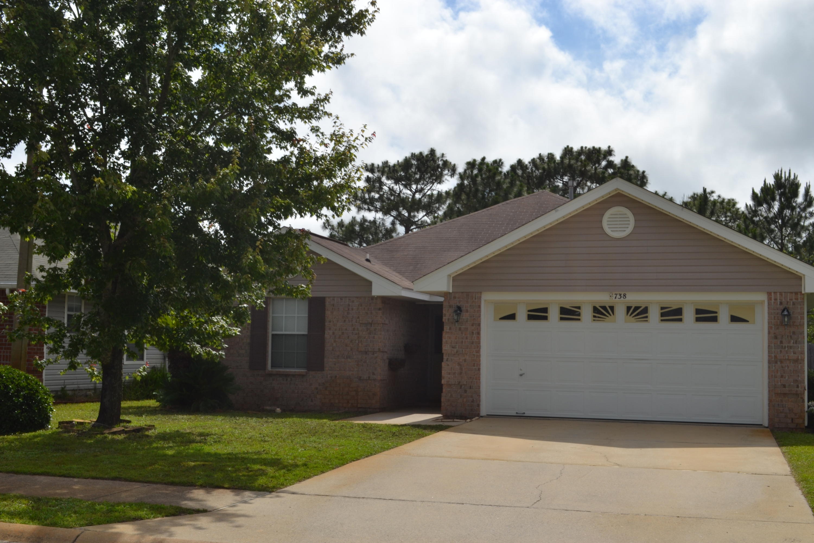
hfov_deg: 43.6
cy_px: 272
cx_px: 407
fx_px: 1017
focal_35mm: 45
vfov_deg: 29.9
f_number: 13
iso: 100
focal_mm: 30
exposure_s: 1/200
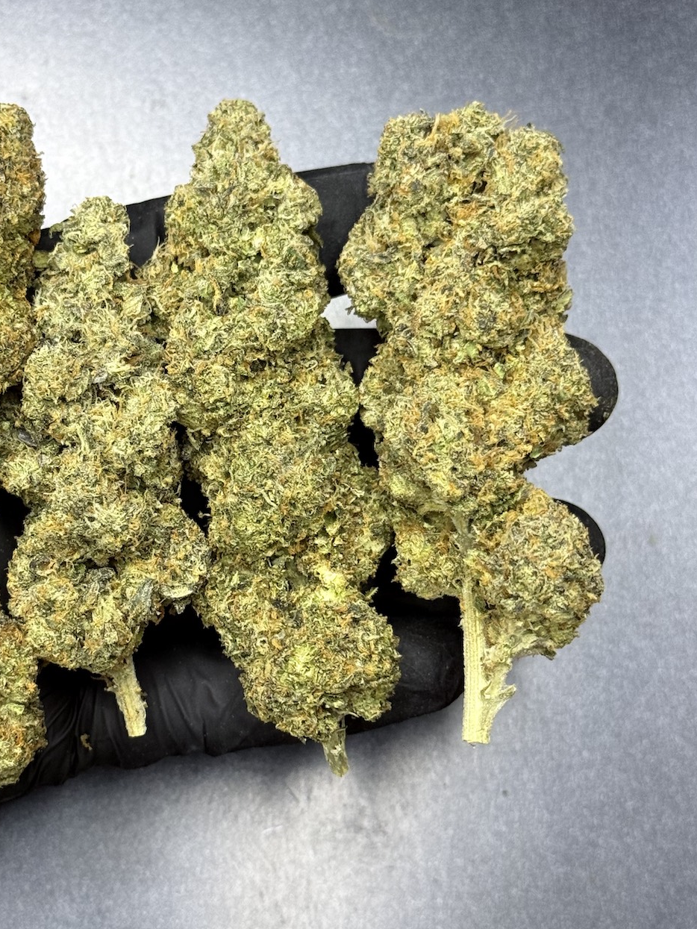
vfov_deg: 26.3
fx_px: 1986
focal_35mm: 74
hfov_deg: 19.7
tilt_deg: -78.1
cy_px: 451
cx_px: 169
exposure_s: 1/50
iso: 160
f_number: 1.78
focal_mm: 6.76
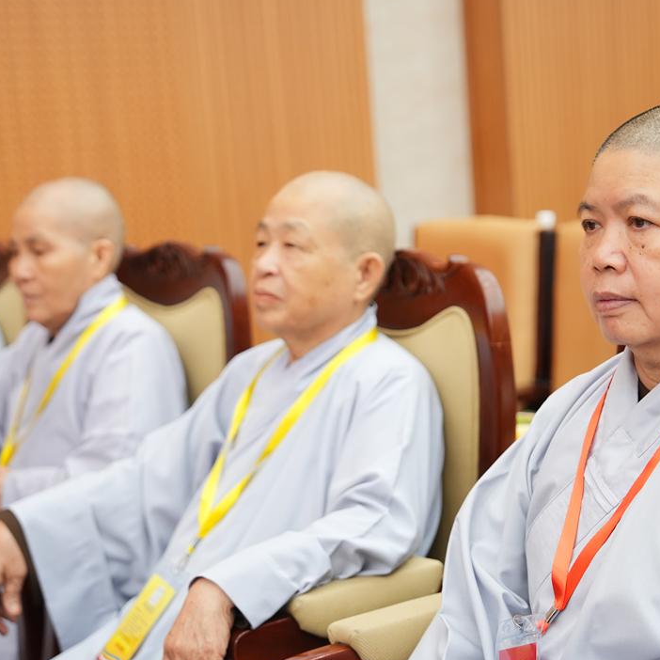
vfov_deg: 22.5
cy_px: 368
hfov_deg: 22.5
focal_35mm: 77
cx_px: 362
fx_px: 1661
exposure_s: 1/125
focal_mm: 53
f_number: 2.8
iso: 2000
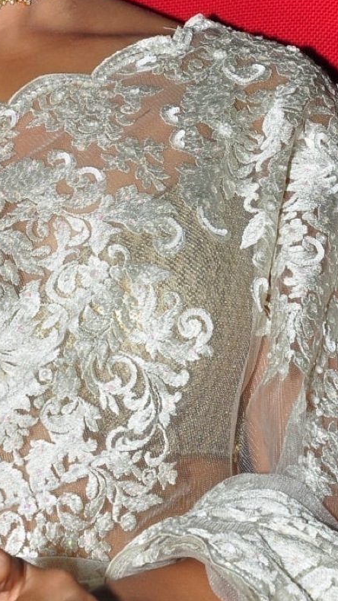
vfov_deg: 11.5
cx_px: 11
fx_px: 2979
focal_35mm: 187
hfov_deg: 6.5
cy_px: 133
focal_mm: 52
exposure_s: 1/125
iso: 400
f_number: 14
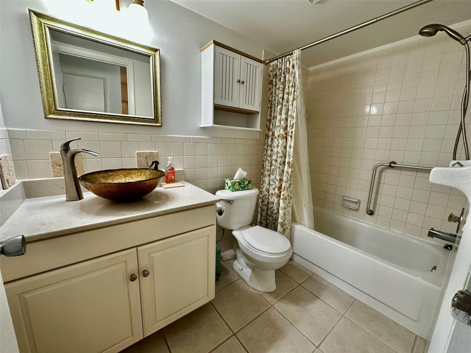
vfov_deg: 85.7
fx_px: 190
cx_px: 236
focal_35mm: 14
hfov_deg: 102.1
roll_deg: -2.6
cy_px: 176
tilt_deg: -10.7
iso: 200
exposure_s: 1/120
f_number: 2.2
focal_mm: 2.22
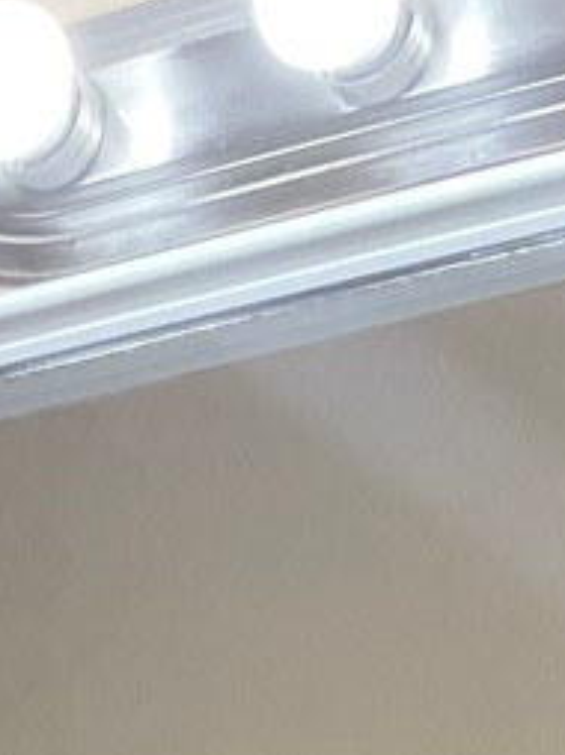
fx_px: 3575
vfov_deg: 9.3
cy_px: 2321
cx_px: -842
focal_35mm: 164
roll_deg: +1.9
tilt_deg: -5.9
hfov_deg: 8.2
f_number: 1.6
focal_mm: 4.2
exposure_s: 1/120
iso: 64
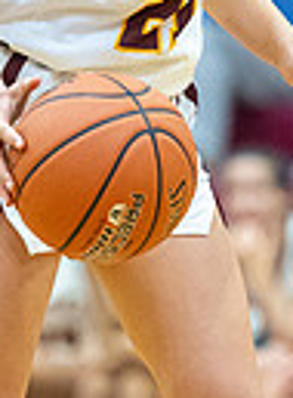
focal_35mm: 843
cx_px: 234
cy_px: 73
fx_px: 9626
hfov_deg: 1.7
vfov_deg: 2.4
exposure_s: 1/800
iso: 6400
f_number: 2.8
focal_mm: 150
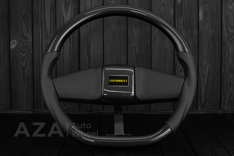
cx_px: 117
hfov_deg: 37.8
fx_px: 341
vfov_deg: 25.8
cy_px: 78
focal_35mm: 52
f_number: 6.3
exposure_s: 1/125
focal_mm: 35
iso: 500
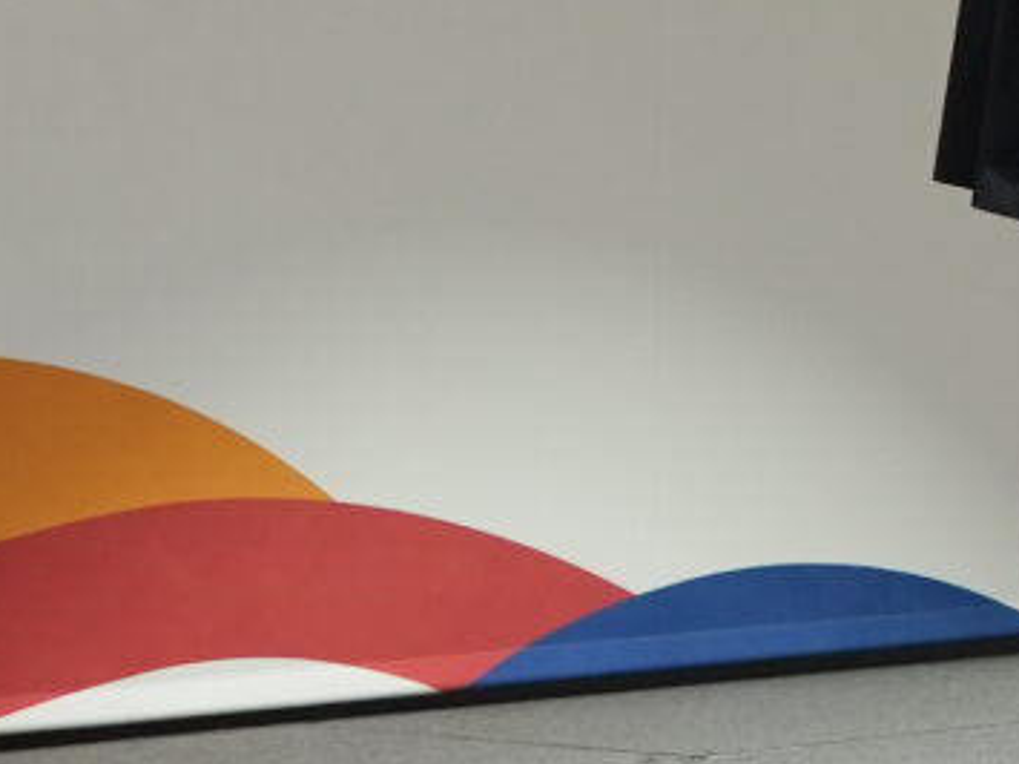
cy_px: -908
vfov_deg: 7.7
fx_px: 5356
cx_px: 1682
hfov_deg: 10.4
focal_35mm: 182
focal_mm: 35
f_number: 3.2
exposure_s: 1/160
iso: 2000
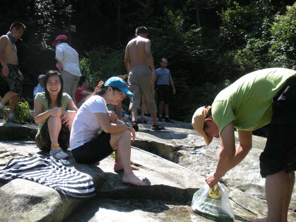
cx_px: 148
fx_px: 308
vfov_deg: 39.7
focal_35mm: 36
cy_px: 111
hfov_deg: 51.4
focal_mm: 6.3
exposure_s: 1/208
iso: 64
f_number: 3.5
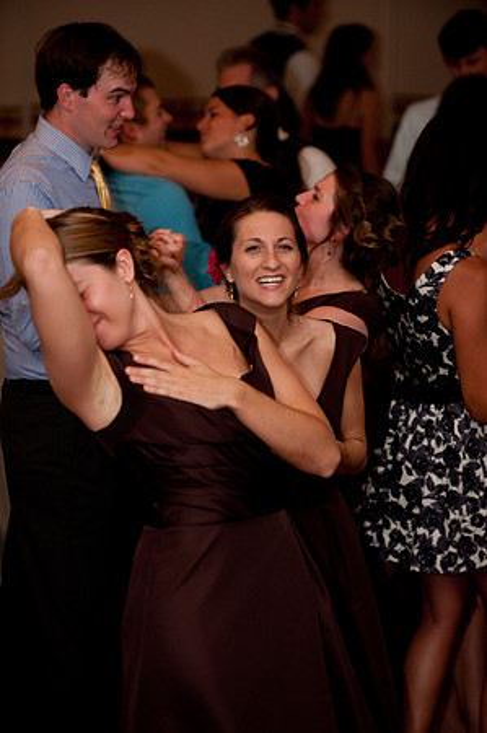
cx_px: 244
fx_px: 2644
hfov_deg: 10.5
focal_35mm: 130
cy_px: 366
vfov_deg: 15.8
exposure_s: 1/60
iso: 800
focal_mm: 130
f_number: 4.5
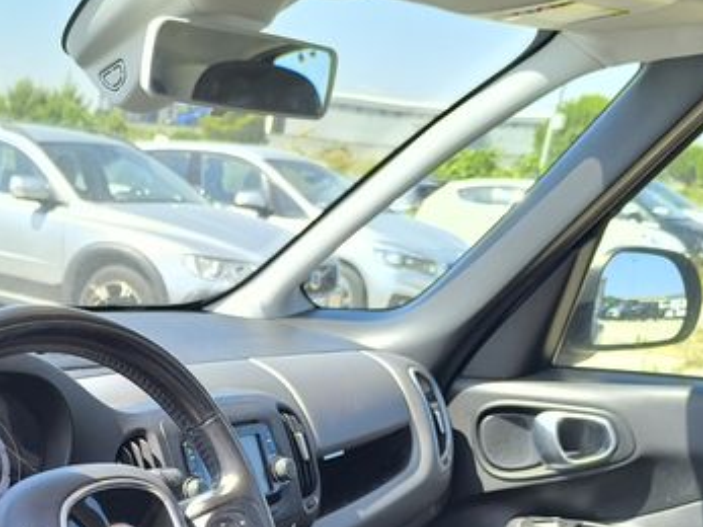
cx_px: 113
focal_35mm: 53
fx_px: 1076
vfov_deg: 25.7
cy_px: 563
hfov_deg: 34.7
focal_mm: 6.14
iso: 50
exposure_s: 1/137
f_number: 1.65
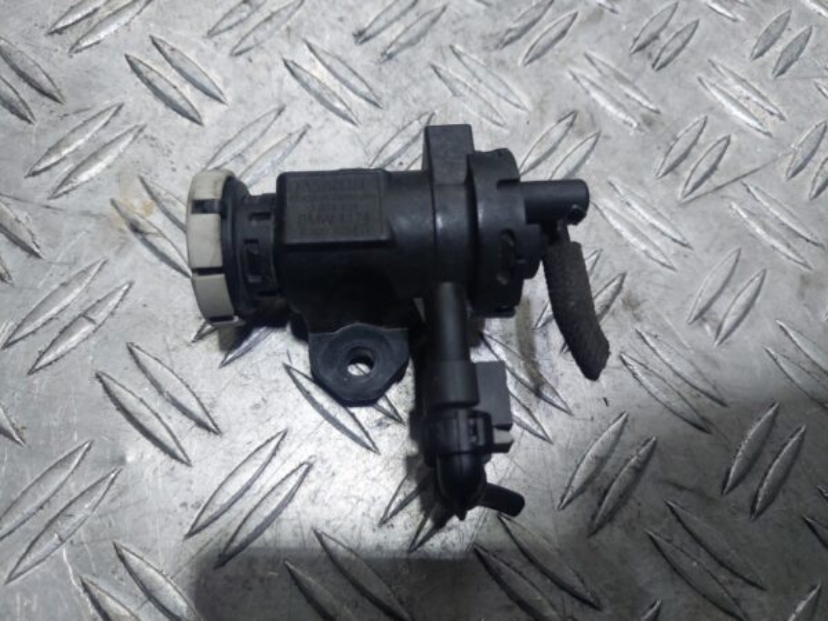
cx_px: 414
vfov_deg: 54.9
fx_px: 598
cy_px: 310
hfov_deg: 69.4
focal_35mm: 25
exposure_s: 1/100
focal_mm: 5.23
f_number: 1.8
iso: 125
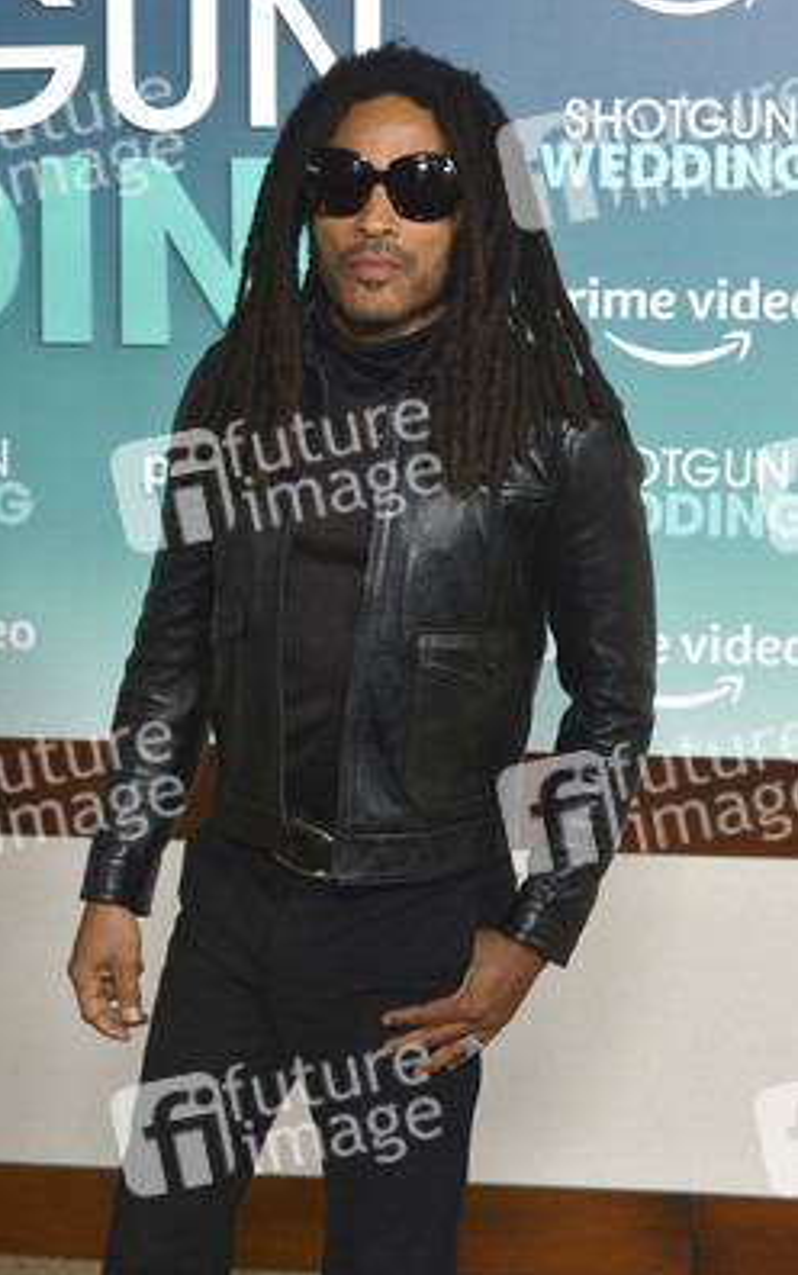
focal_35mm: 72
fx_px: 2502
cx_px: 372
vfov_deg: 28.6
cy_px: 638
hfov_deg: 18.1
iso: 2000
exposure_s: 1/320
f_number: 6.3
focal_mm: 70
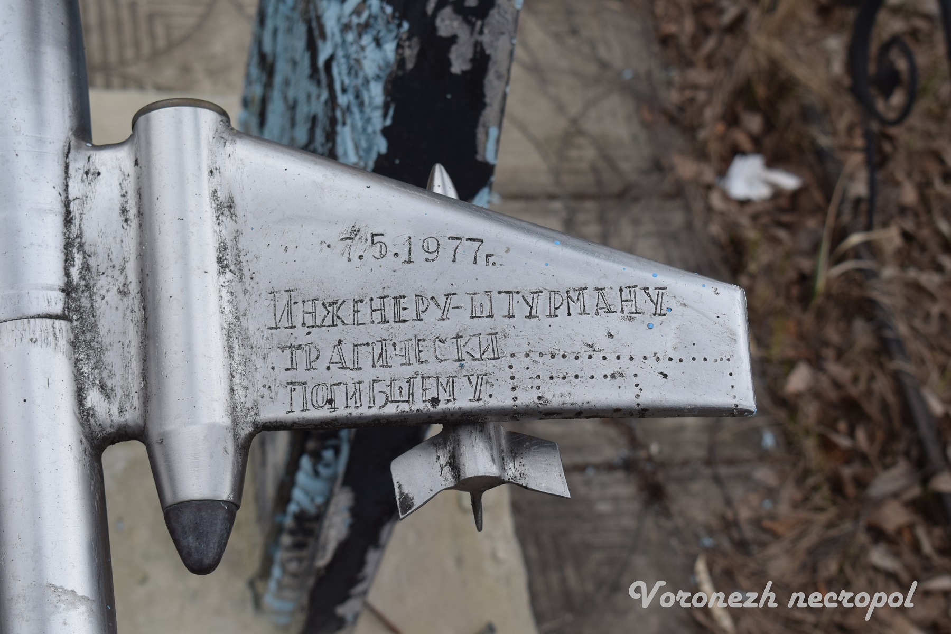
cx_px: 476
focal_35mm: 72
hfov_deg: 28.1
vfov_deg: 18.9
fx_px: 1902
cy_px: 317
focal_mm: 48
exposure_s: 1/250
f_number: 8
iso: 220
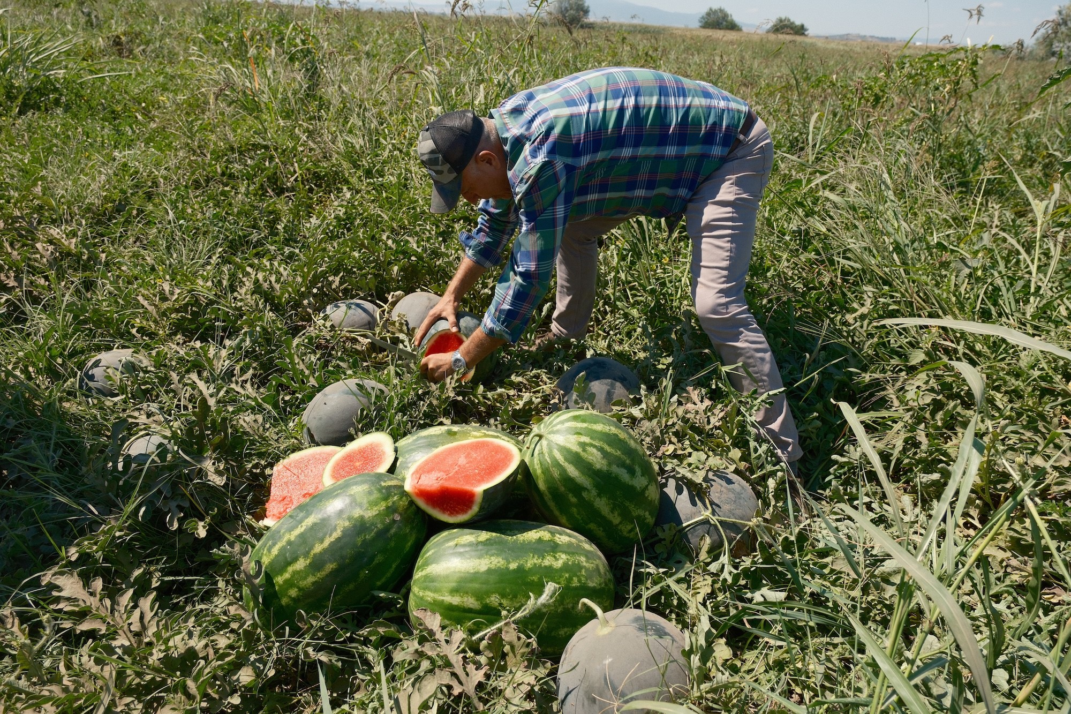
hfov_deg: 73.7
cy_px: 357
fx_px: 714
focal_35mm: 24
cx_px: 536
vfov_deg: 53.1
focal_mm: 16
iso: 250
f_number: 4
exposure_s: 1/1500
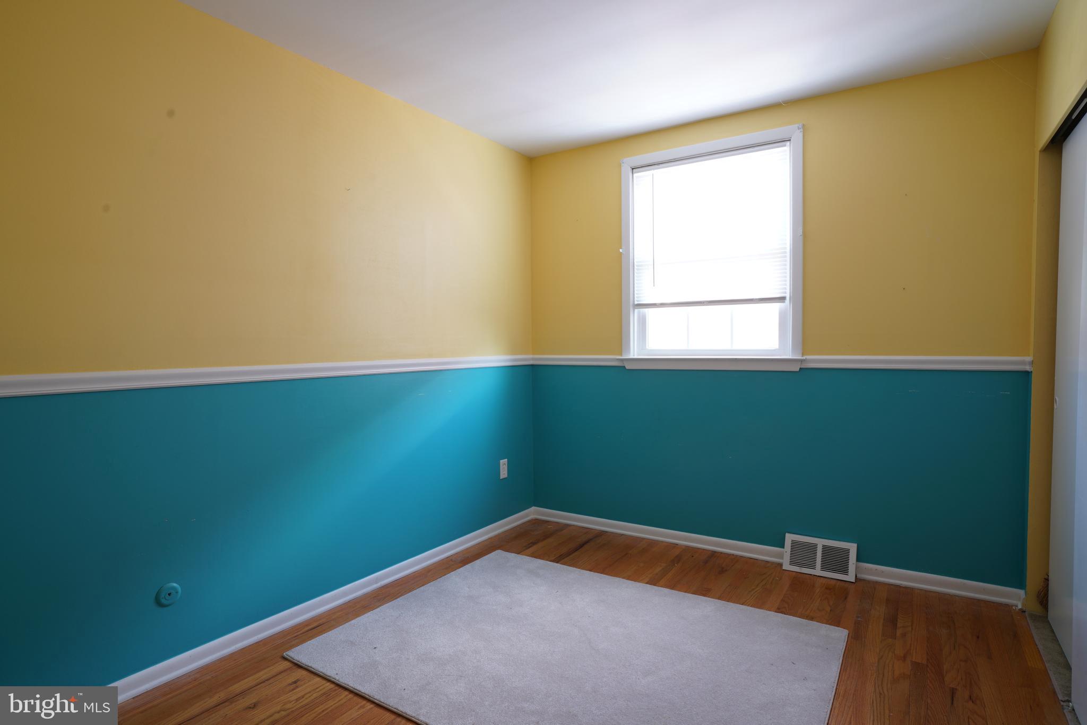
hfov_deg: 84.0
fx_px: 604
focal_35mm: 20
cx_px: 544
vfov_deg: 61.9
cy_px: 362
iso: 160
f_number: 10
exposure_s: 1/1.6
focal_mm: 20
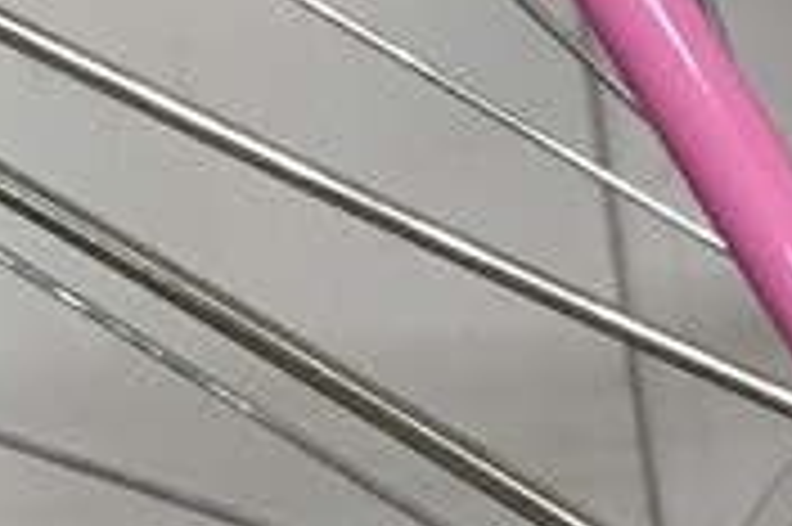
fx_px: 4660
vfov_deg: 6.4
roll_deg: +0.5
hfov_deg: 8.2
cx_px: 2394
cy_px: 710
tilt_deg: -19.4
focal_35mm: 212
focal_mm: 3.99
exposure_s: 1/17
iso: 64
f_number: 1.8
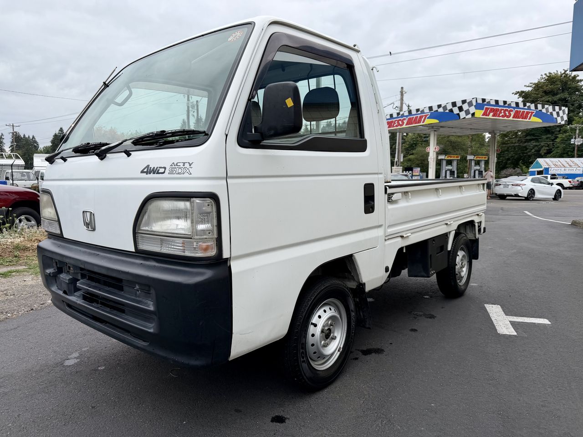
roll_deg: +0.8
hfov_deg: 71.6
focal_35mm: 24
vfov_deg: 56.8
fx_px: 404
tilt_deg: -6.7
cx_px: 292
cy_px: 218
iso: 80
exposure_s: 1/1106
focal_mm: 6.76
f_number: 1.78
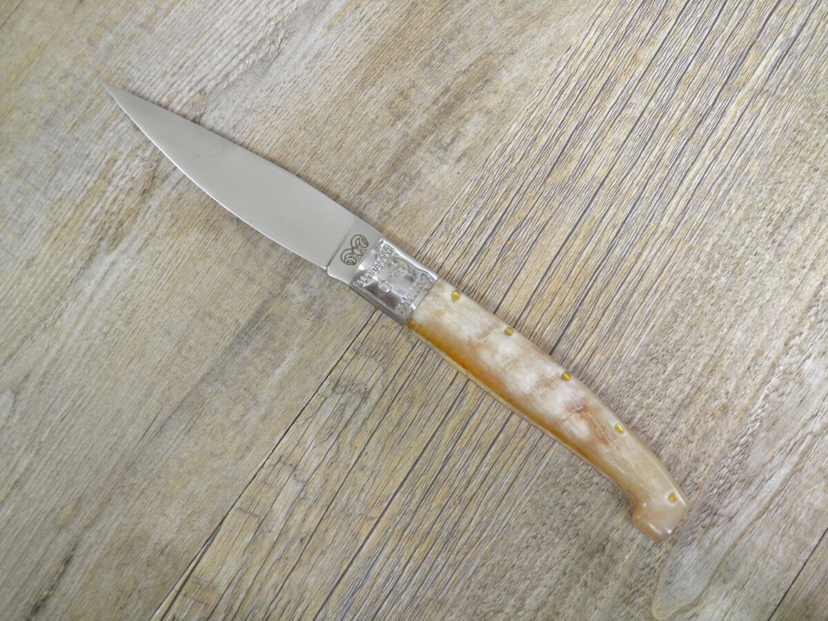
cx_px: 414
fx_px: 1052
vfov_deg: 32.9
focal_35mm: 44
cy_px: 310
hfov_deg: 42.9
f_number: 3.3
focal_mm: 7.9
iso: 200
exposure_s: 1/20
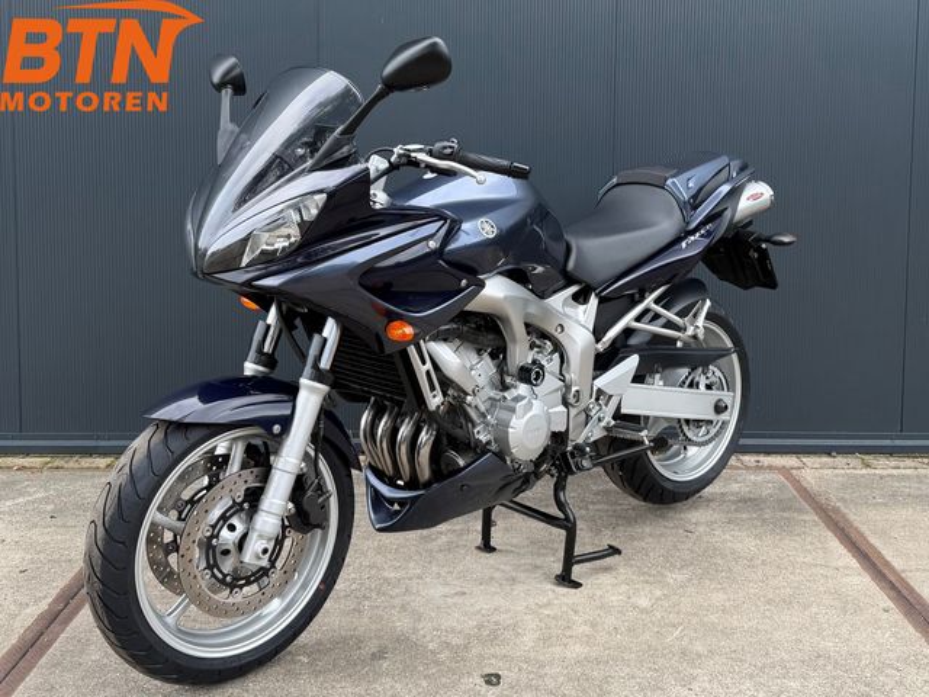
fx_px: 644
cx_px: 464
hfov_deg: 71.6
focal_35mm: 24
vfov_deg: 56.8
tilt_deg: -4.1
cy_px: 348
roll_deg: -0.4
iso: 80
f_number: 1.78
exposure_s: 1/419
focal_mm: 6.76
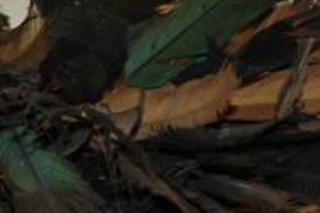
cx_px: -79
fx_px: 1563
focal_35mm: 176
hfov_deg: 11.4
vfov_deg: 7.8
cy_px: 102
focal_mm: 28
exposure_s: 1/60
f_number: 3.5
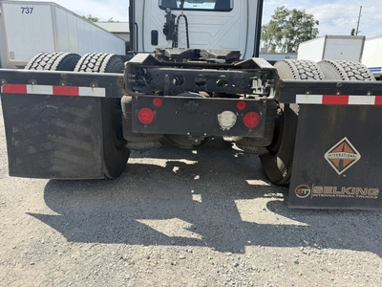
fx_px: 265
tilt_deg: -14.0
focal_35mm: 24
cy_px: 144
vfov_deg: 56.8
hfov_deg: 71.6
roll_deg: -1.9
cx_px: 191
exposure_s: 1/2370
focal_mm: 6.76
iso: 80
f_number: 1.78
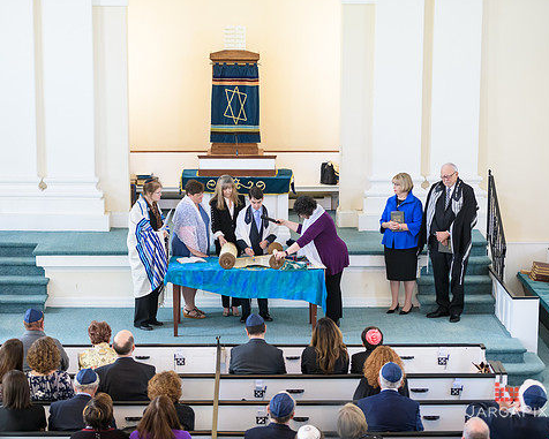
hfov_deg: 23.8
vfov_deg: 19.2
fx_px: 1300
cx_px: 242
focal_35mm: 80
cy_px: 220
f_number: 3.2
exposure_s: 1/125
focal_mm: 70
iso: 1250
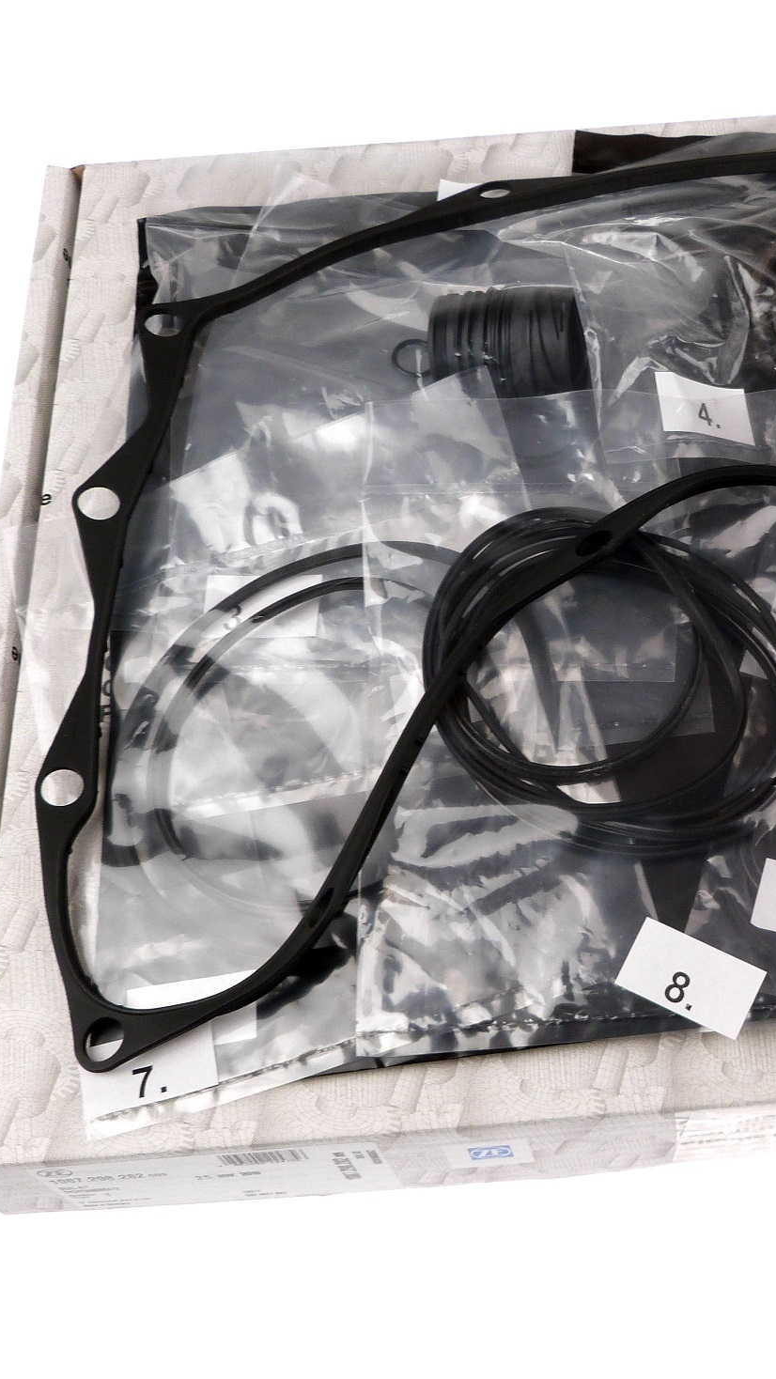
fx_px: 1682
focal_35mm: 46
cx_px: 748
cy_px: 676
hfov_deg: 24.9
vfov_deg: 44.6
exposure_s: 1/100
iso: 100
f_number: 3
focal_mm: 5.4
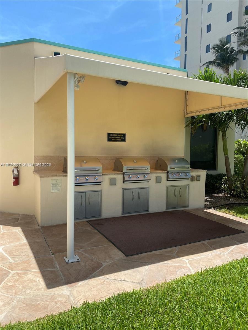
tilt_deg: -1.9
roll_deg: -0.8
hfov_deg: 53.1
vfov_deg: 67.3
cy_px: 165
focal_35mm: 26
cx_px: 124
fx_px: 248
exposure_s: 1/2105
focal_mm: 4.25
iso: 32
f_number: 1.8
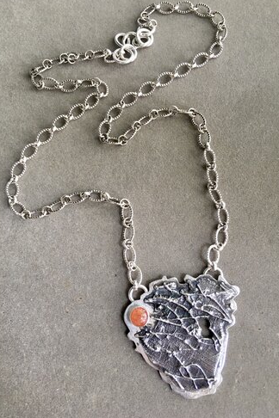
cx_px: 143
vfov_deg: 60.3
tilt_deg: -75.8
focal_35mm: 31
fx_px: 360
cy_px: 211
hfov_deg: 42.3
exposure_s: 1/30
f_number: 2.2
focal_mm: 4.15
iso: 32
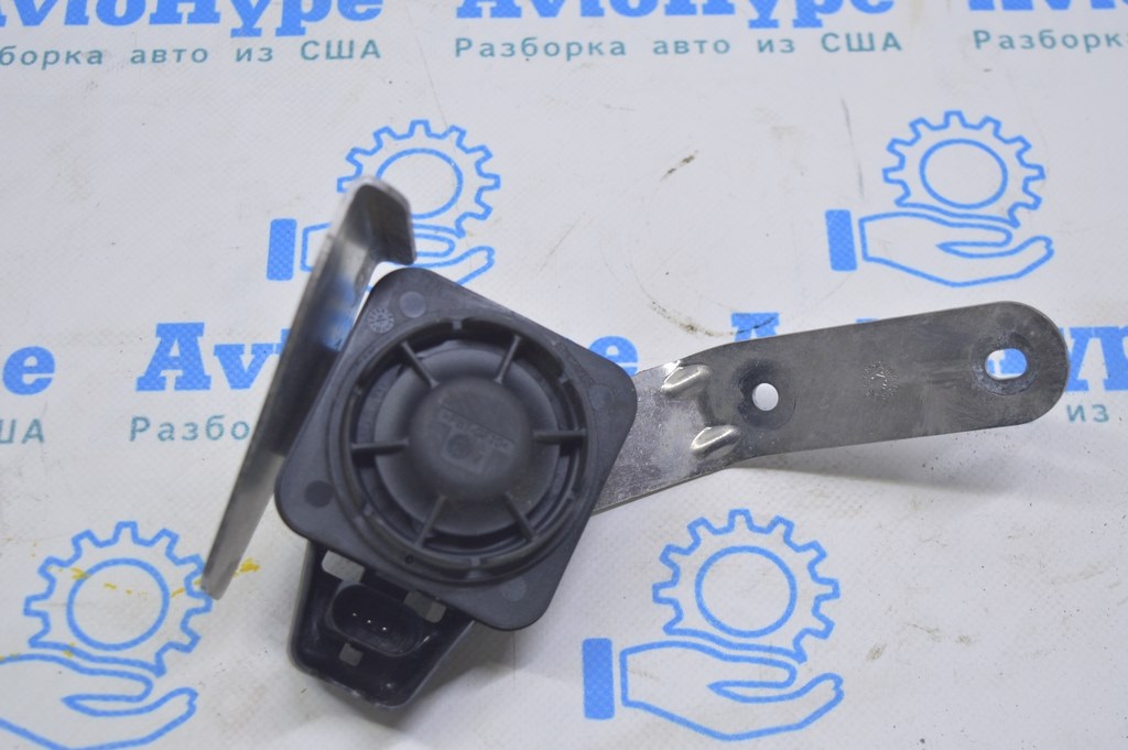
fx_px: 1878
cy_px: 375
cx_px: 564
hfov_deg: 33.4
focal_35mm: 60
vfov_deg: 22.6
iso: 400
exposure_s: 1/25
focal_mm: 40
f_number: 5.6
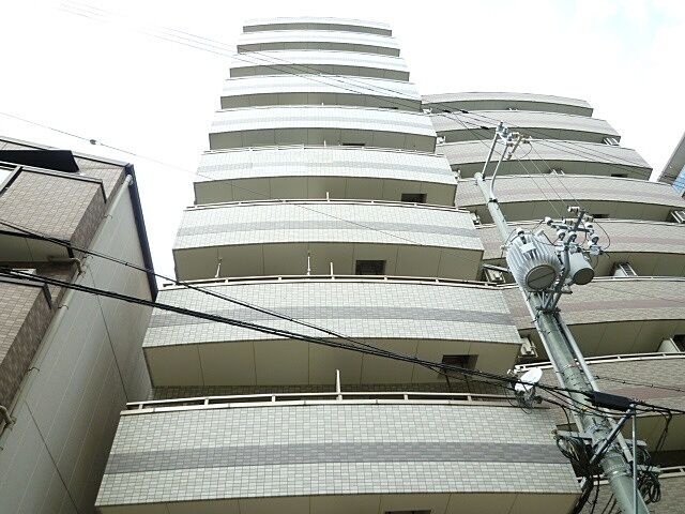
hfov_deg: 61.7
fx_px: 574
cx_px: 342
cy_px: 257
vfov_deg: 48.2
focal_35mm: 29
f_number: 4
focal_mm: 5.2
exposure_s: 1/160
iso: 80
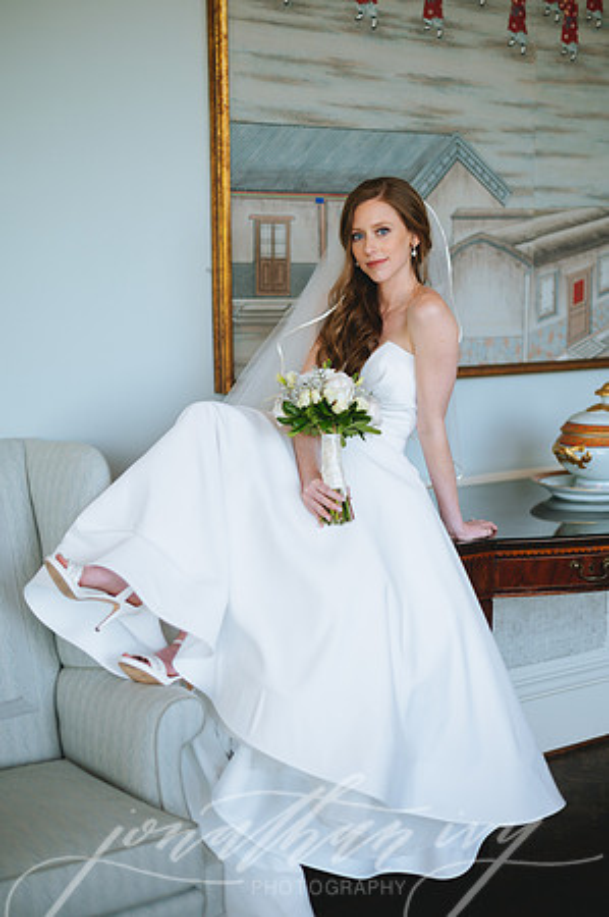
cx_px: 304
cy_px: 458
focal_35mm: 50
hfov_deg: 26.9
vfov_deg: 39.6
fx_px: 1272
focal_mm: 50
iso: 250
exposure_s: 1/160
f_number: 2
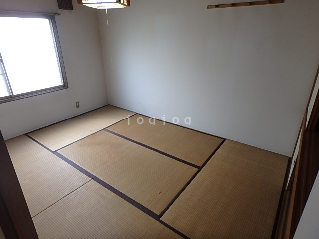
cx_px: 160
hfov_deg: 79.0
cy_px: 120
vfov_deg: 63.4
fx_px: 194
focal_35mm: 21
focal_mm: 3.7
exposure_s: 1/30
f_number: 3.5
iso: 250
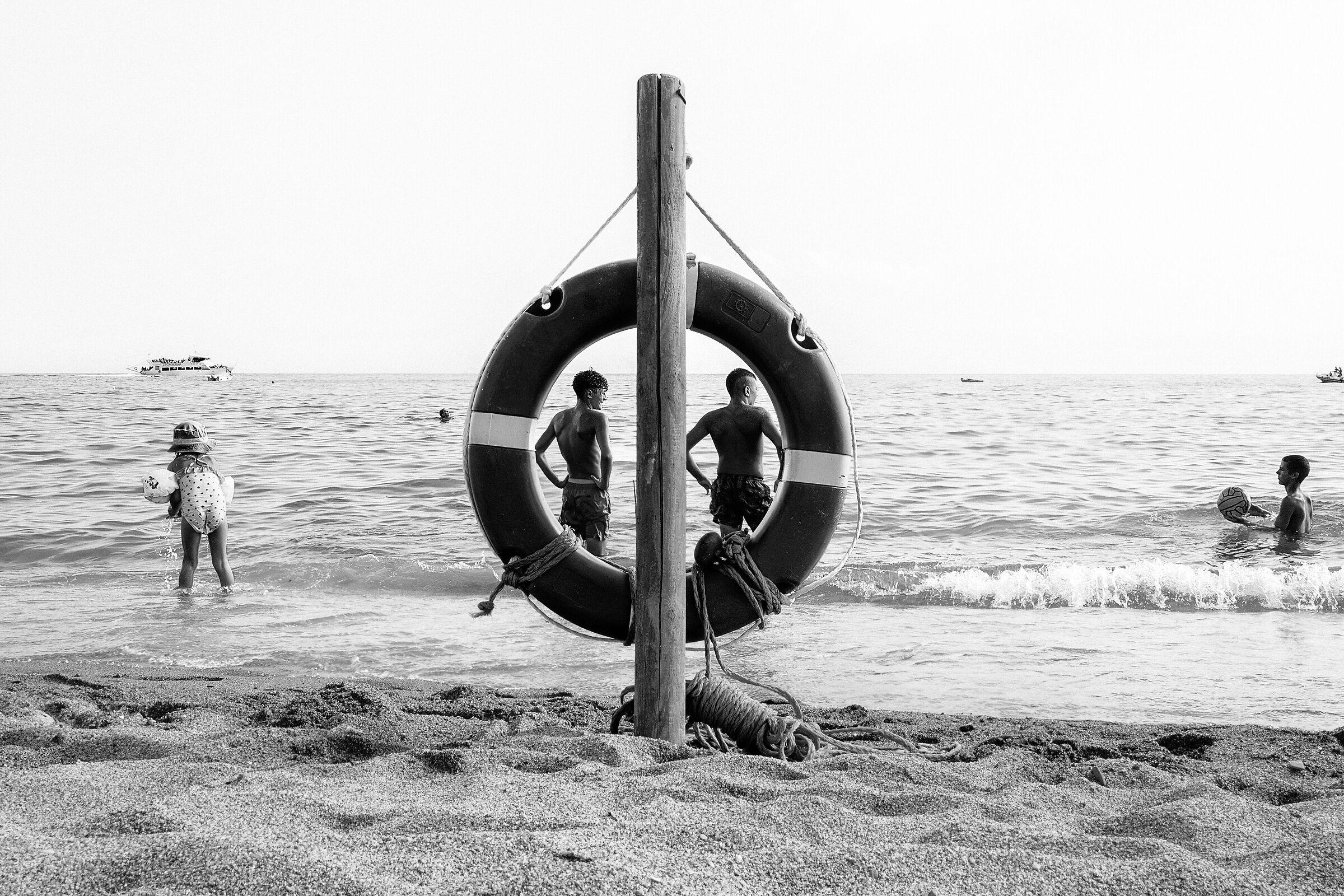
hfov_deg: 46.4
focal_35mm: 42
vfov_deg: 31.9
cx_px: 672
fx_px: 1568
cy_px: 448
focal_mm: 28
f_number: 16
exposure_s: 1/250
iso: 560
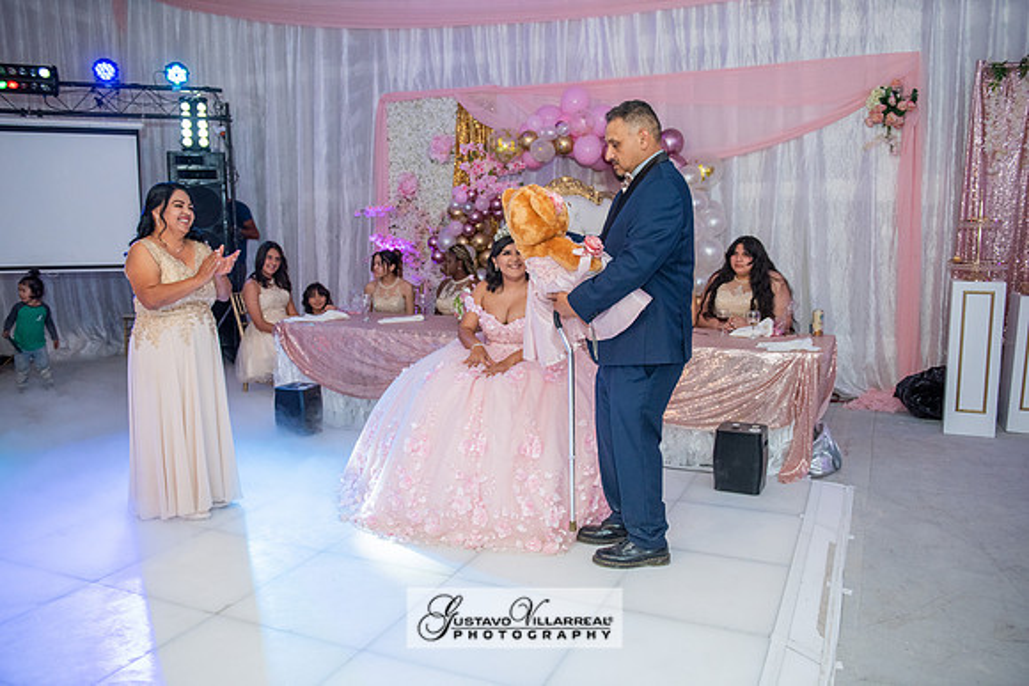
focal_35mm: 29
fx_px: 829
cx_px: 514
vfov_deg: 45.0
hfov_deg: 63.6
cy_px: 343
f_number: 3.5
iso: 1250
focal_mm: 29
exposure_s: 1/160
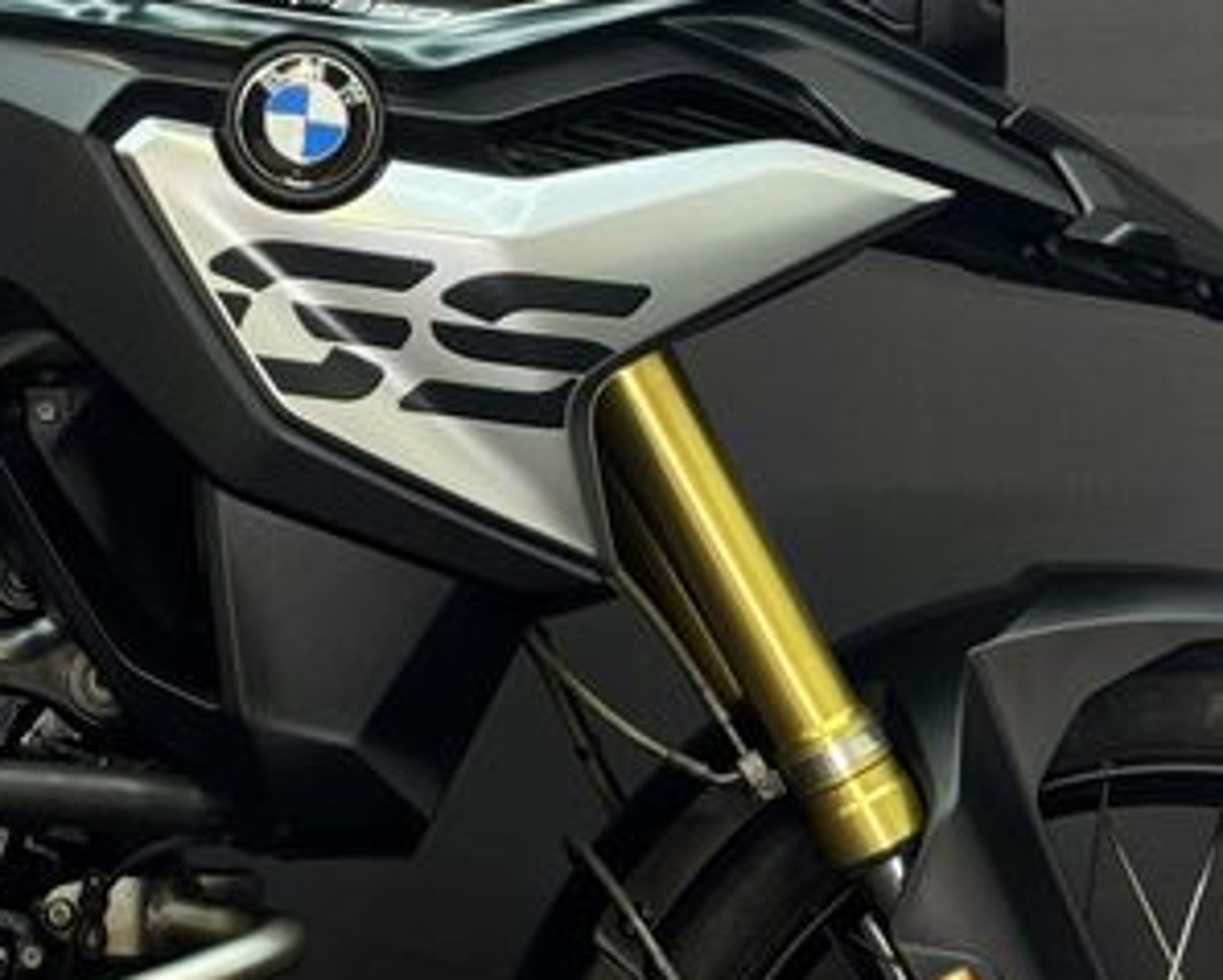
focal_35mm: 101
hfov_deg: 18.8
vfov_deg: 15.1
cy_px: 144
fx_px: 3658
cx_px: 239
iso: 64
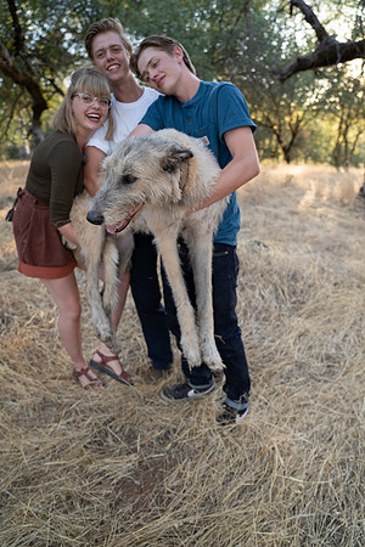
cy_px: 274
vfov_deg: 73.7
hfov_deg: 53.1
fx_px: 365
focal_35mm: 24
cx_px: 182
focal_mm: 24
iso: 250
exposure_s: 1/160
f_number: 2.8
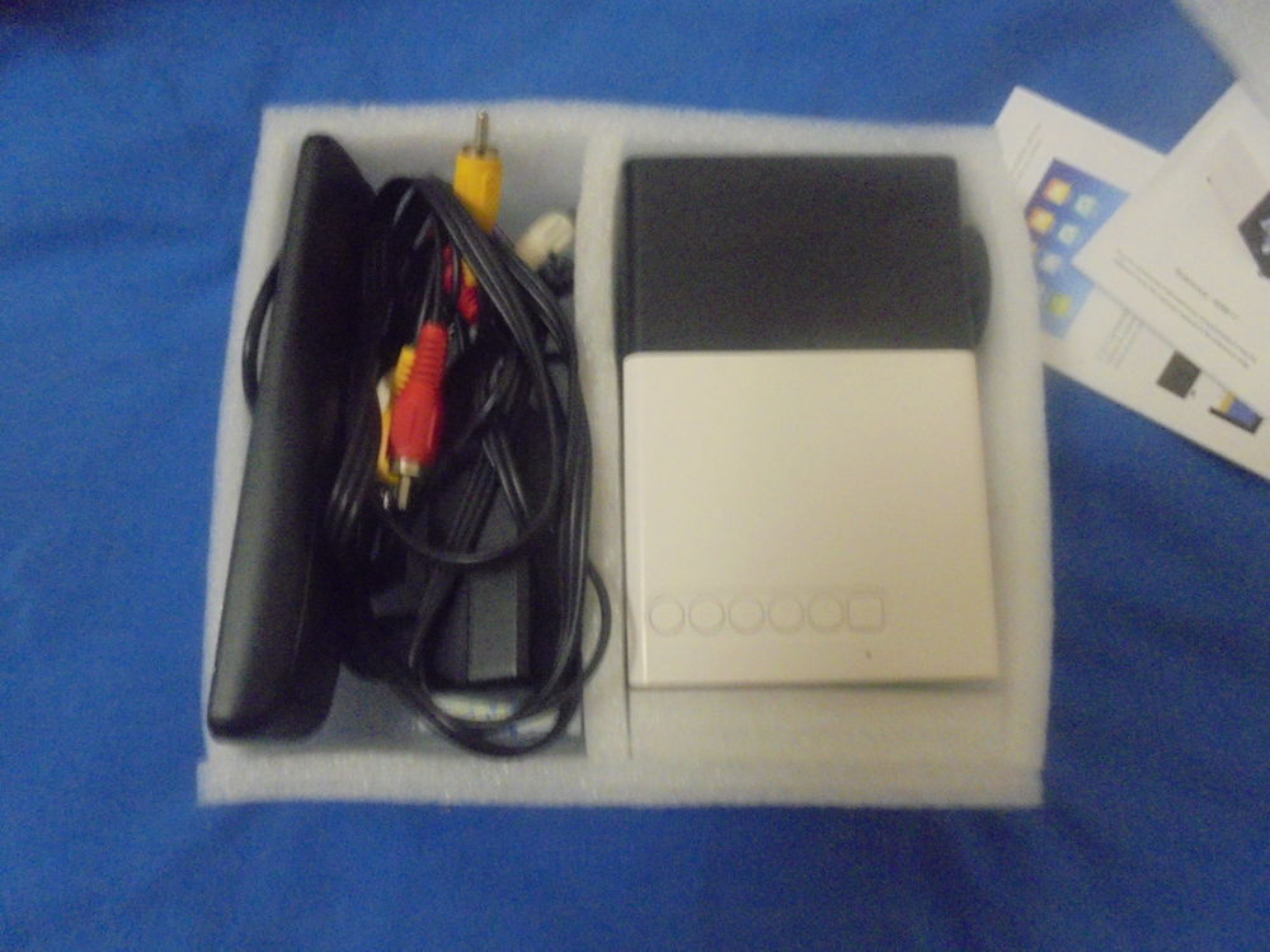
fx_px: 954
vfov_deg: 53.1
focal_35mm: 26
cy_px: 476
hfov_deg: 67.3
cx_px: 635
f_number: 3.5
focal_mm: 4.6
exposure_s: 1/10
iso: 800
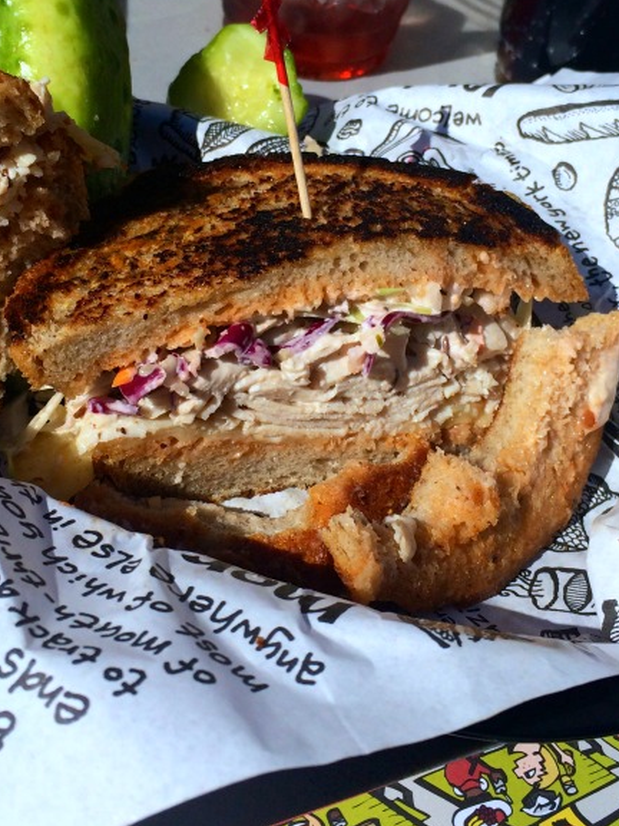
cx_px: 305
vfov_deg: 38.0
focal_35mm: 50
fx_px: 1192
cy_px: 326
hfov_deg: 29.1
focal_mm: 4.12
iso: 40
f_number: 2.2
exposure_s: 1/5128
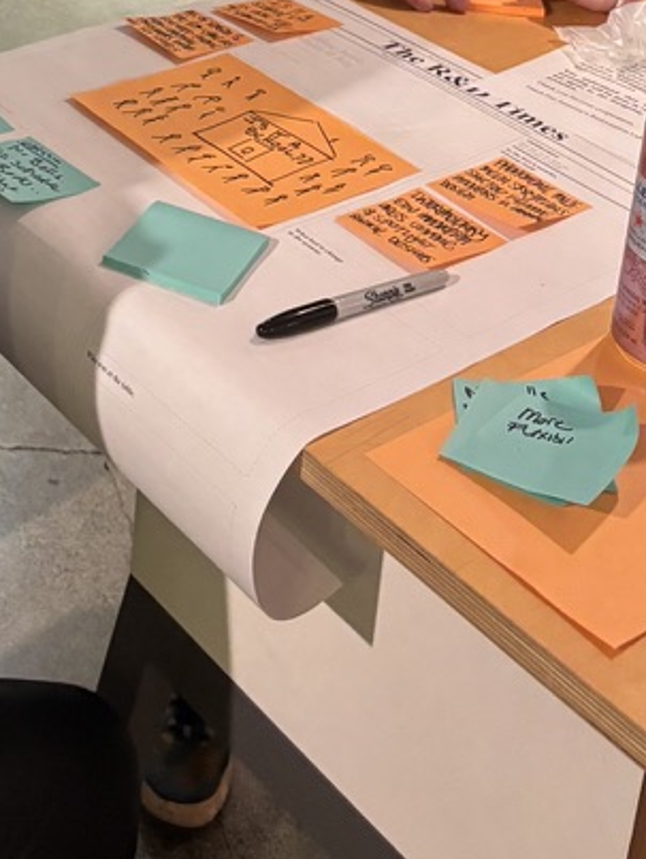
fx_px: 1640
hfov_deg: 21.8
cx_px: 68
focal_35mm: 66
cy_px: -217
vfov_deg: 25.7
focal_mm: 5.96
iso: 400
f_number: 1.6
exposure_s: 1/60
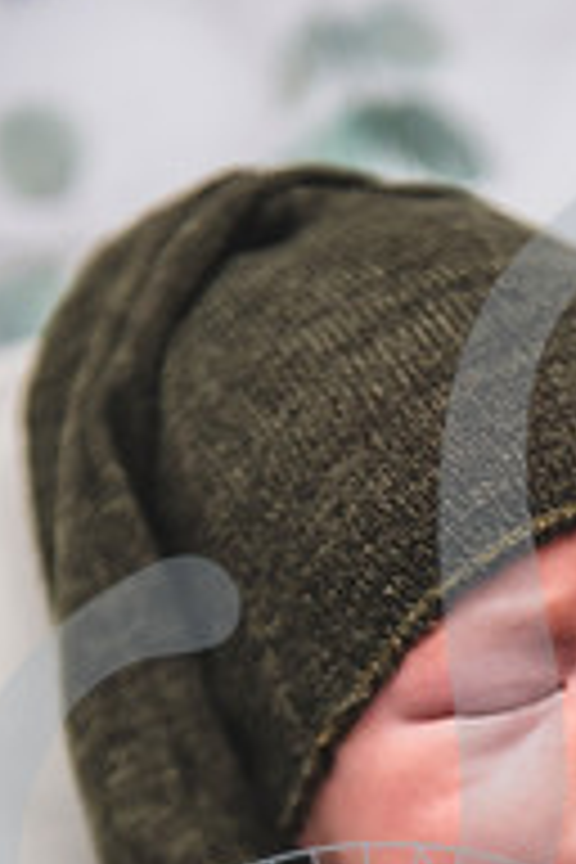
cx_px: 590
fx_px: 3144
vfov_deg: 15.3
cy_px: 918
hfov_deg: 10.4
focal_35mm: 131
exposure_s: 1/160
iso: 400
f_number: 2.8
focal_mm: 56
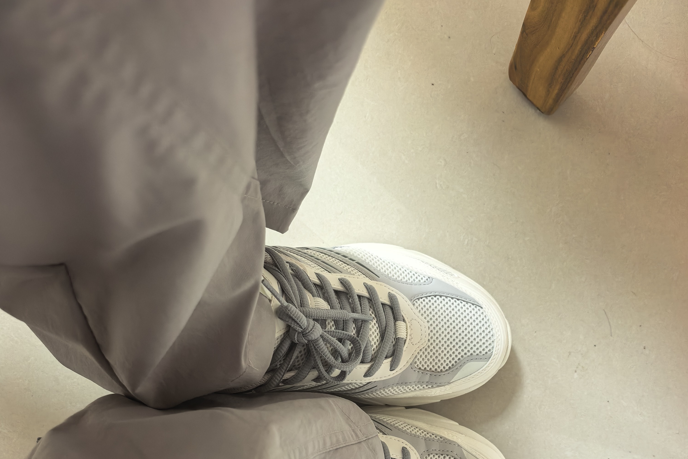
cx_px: 338
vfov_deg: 36.8
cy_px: 398
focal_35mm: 34
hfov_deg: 55.8
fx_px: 650
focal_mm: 6.98
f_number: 2
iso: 640
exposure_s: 1/50
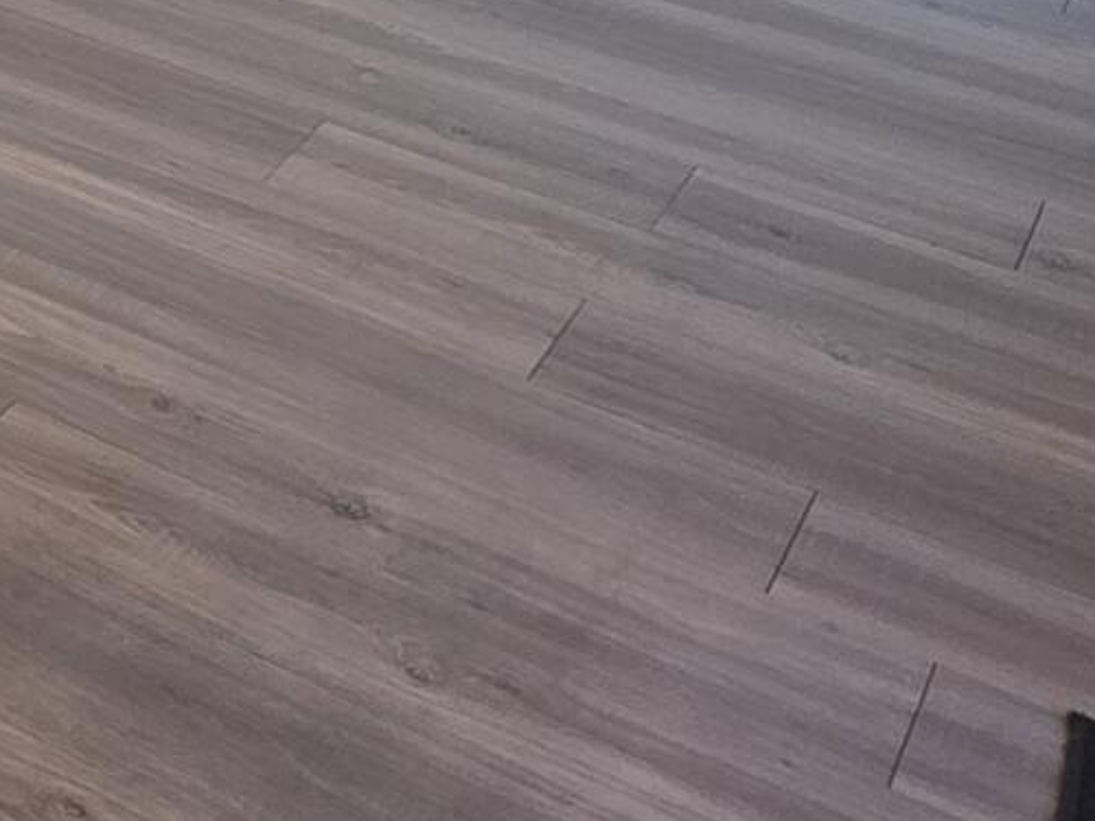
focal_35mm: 78
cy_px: -493
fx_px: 2467
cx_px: -624
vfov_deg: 16.7
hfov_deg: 20.7
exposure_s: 1/120
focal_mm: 2.2
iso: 160
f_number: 1.9
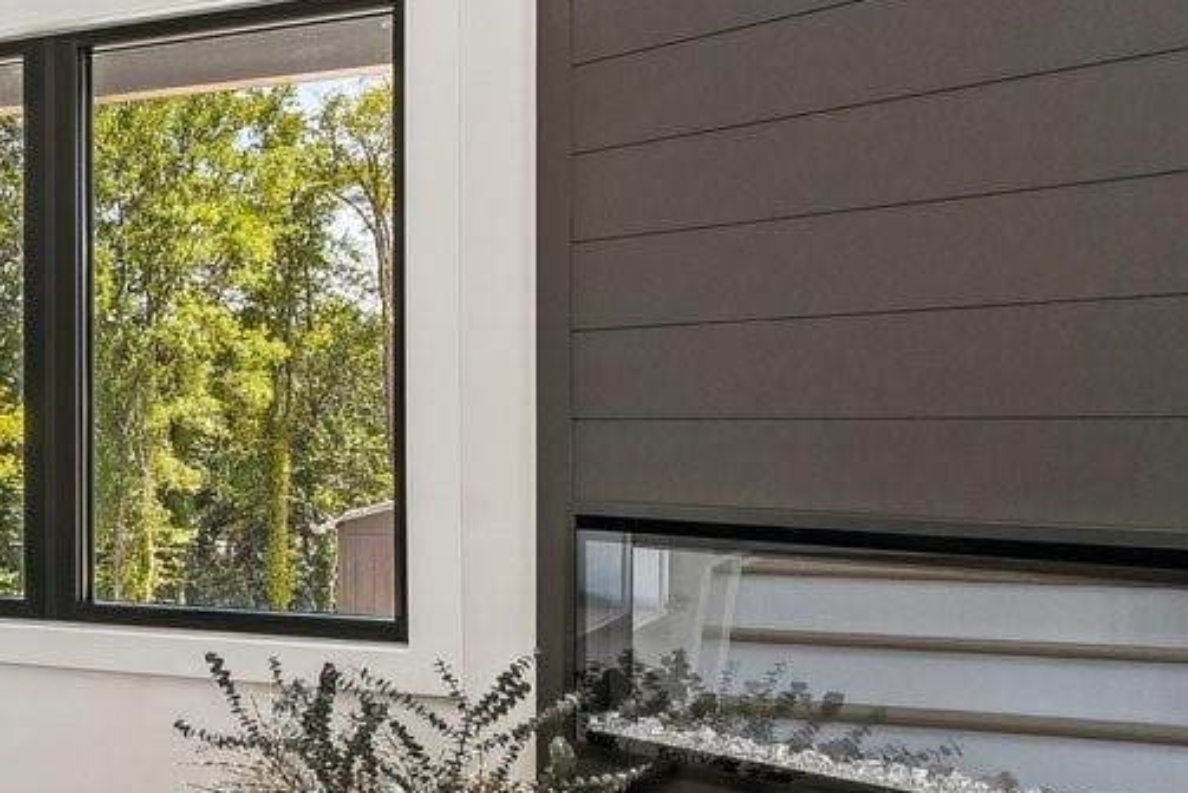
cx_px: -1077
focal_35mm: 57
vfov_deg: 23.8
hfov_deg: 20.5
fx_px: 1882
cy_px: 433
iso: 200
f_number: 9
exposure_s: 1/50
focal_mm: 14
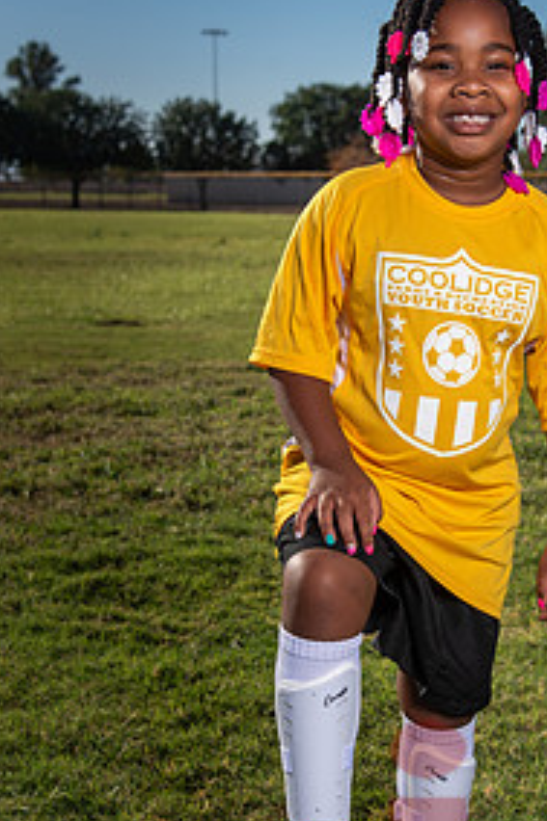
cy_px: 471
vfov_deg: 27.7
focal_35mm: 73
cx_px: 402
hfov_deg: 18.5
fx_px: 1666
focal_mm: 46
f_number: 5.6
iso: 100
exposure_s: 1/1000
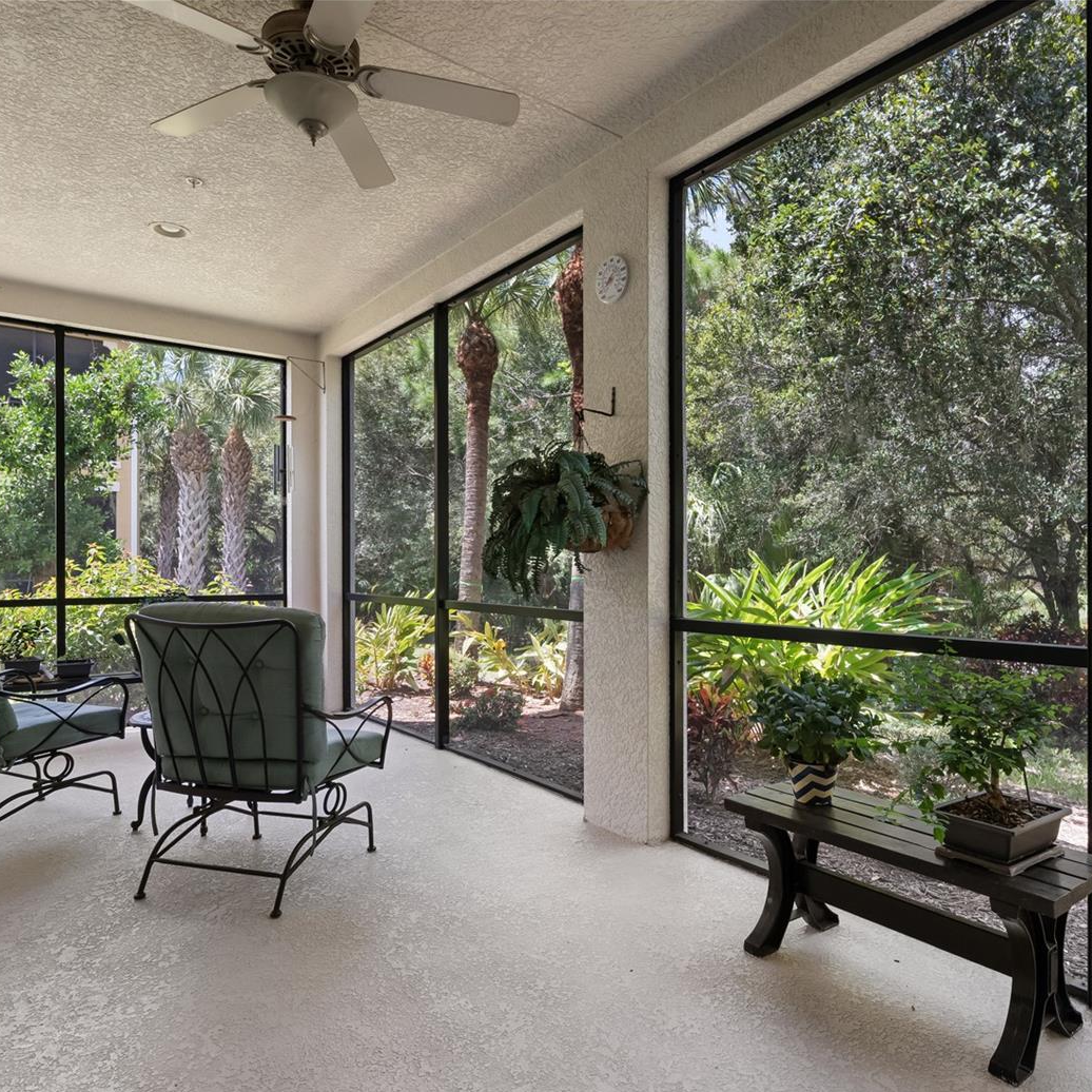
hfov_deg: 70.4
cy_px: 561
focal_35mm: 22
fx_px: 773
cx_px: 579
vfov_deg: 70.5
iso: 320
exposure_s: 1/40
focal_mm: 16.5
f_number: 9
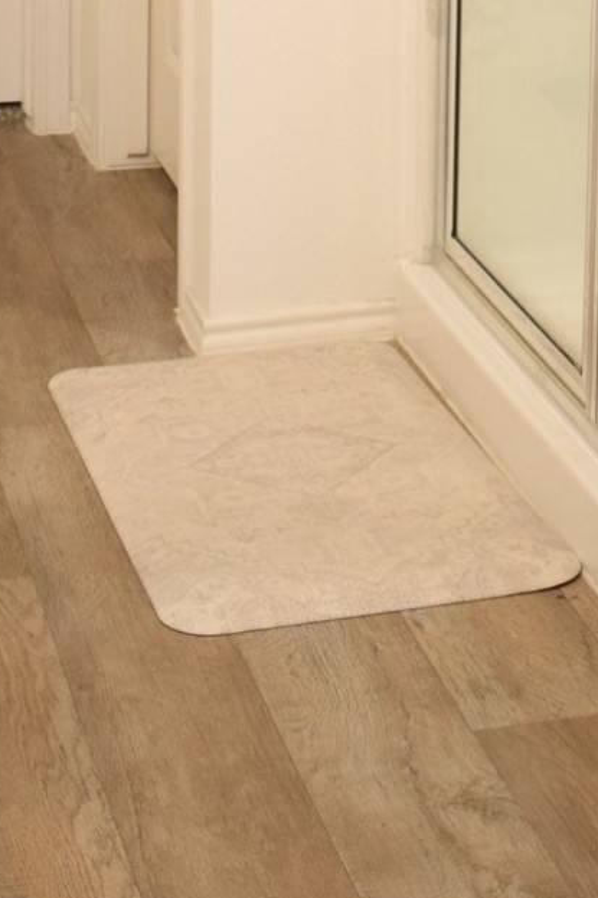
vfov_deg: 17.8
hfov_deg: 13.2
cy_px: -406
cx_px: 347
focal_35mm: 104
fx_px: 2593
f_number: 3.5
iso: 900
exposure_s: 1/60
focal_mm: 20
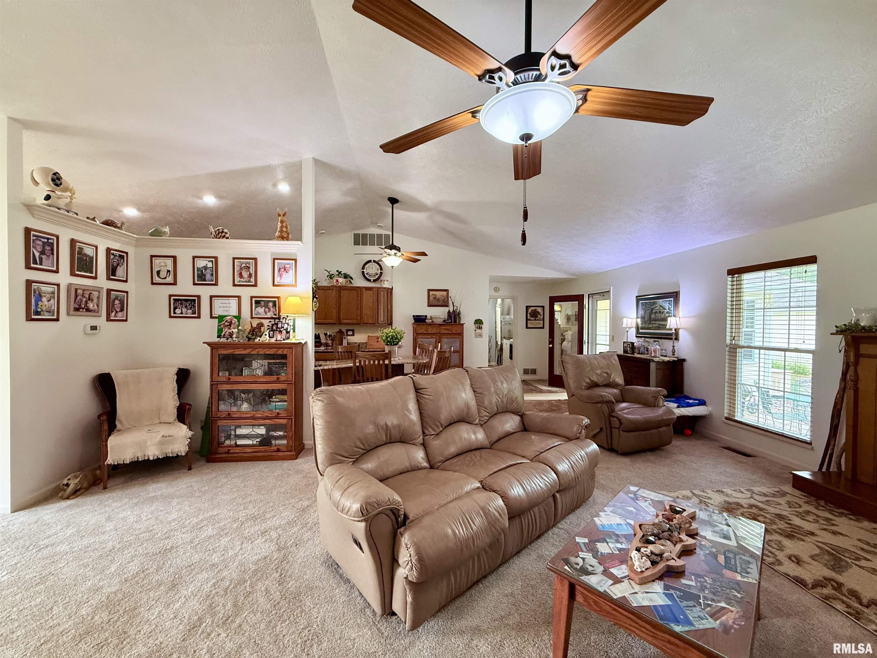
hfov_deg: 102.1
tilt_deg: +0.2
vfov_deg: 85.7
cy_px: 329
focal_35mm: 14
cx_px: 438
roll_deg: -0.5
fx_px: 355
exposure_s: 1/60
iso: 400
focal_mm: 2.22
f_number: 2.2
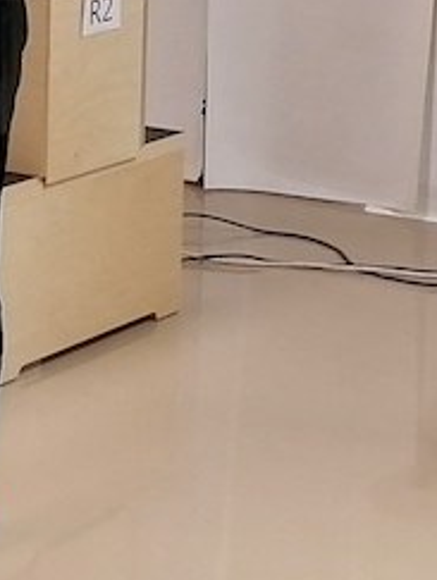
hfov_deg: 9.0
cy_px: 26
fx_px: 2736
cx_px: -98
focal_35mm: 163
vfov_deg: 12.0
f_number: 1.8
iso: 64
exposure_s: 1/33.3
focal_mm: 5.4
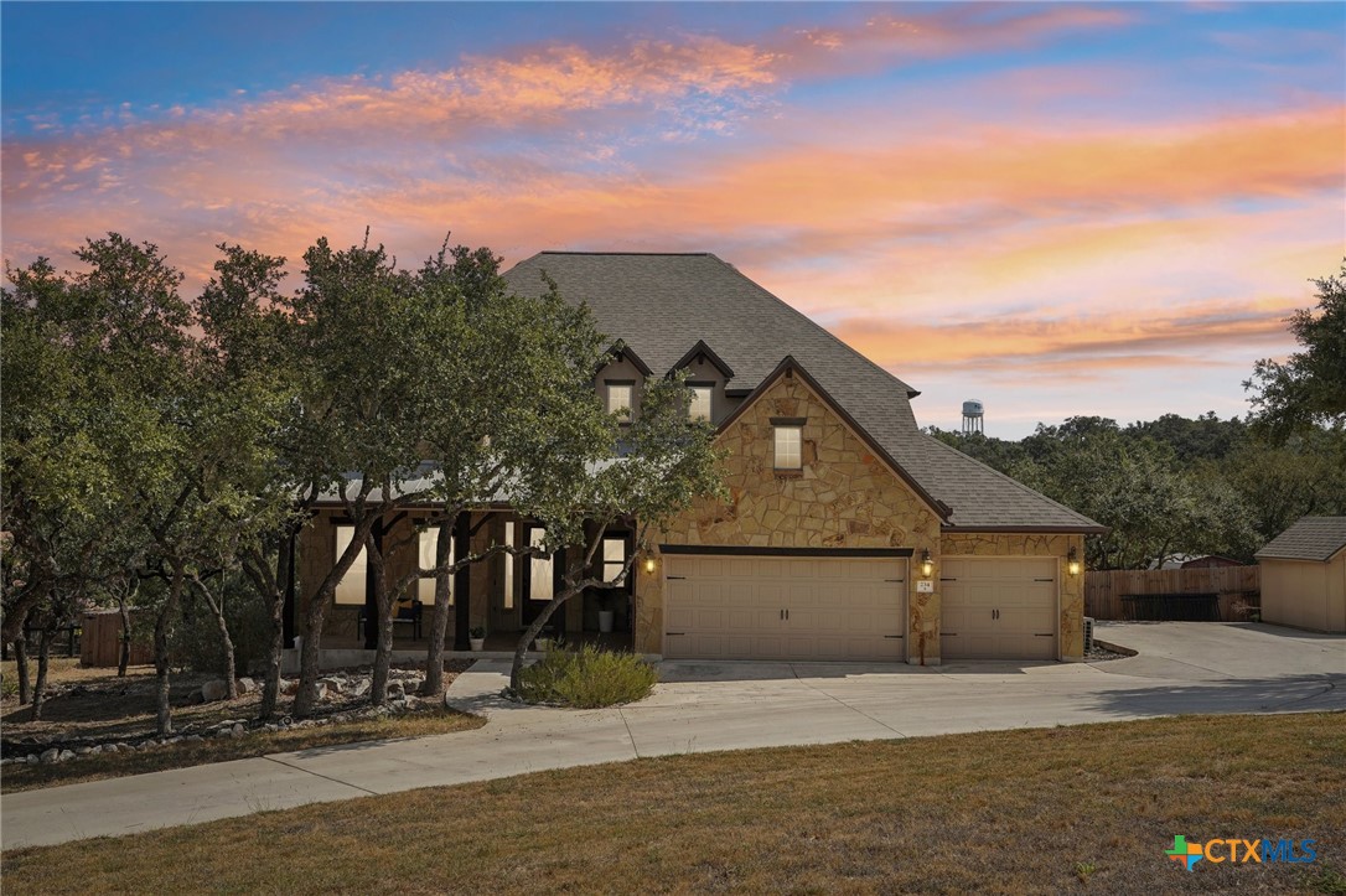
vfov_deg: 43.6
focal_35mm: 30
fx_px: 1121
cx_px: 673
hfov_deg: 62.0
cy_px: 448
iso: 100
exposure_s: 1/320
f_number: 8
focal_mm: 30
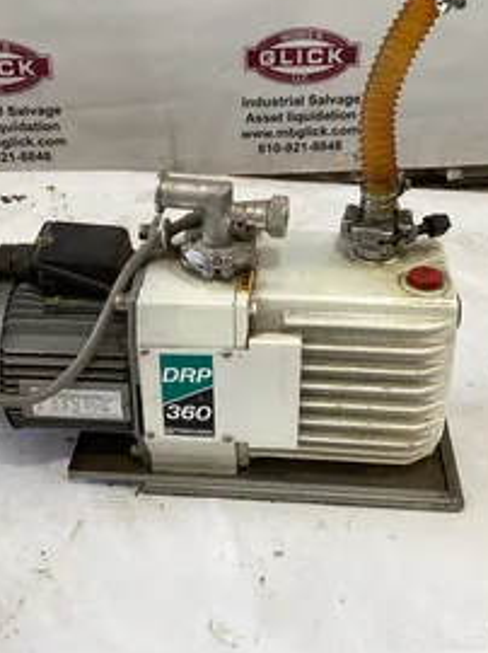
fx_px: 866
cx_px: 227
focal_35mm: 46
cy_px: 252
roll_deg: +2.8
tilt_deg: -29.3
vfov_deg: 41.0
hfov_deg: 31.5
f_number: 2.4
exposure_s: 1/50
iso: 64
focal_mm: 3.3
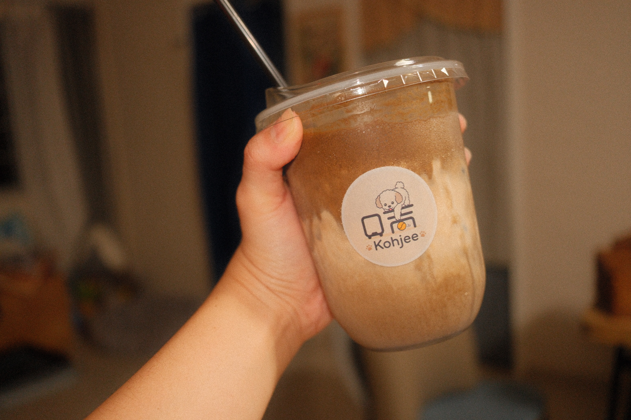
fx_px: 613
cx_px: 316
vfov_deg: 37.9
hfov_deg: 54.4
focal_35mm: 35
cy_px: 210
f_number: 2.8
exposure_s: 1/60
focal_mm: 23
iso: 1250
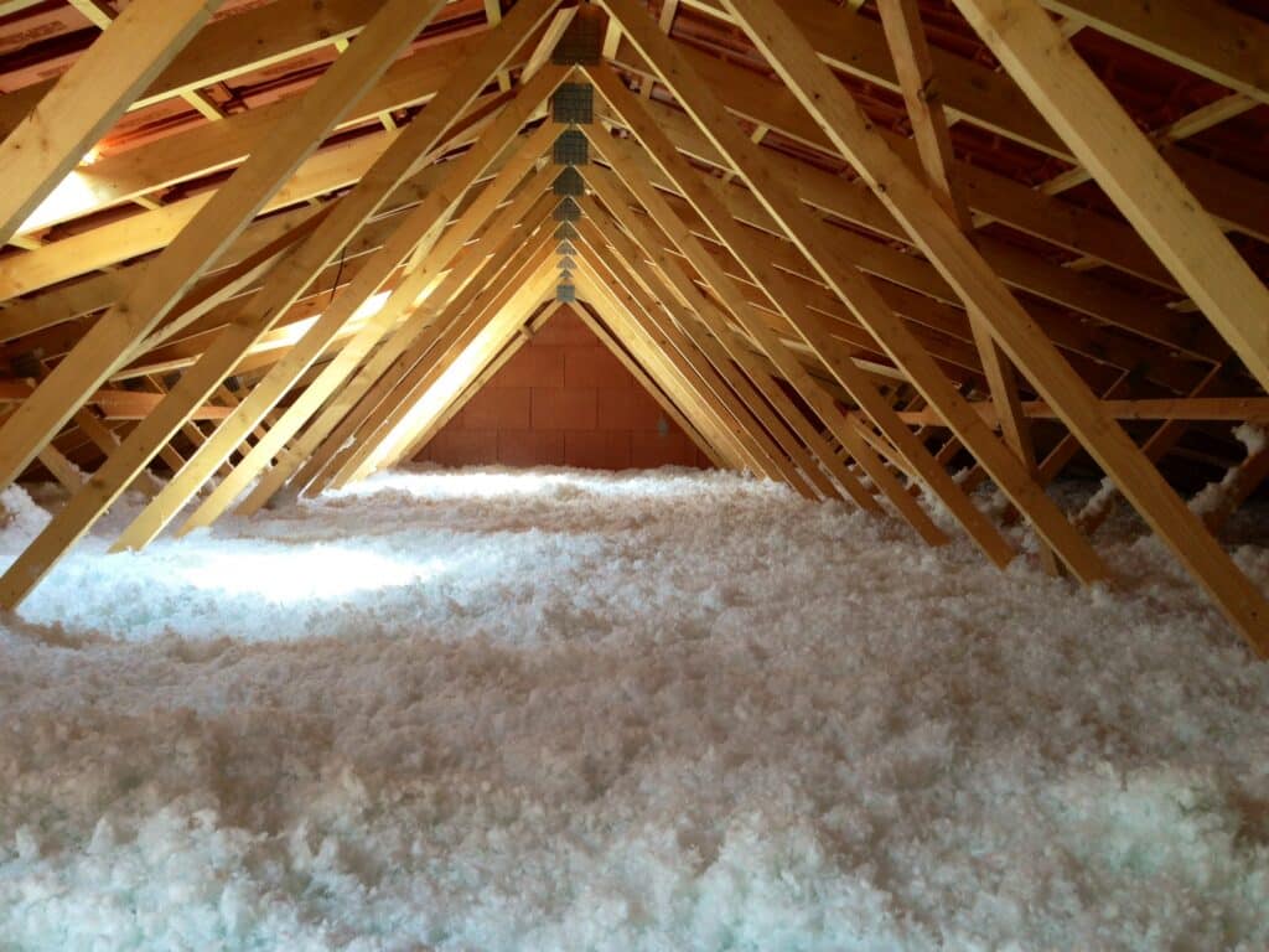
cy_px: 476
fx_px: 1210
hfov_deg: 55.4
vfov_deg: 42.9
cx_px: 634
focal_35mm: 33
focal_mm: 4.13
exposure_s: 1/60
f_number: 2.4
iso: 64
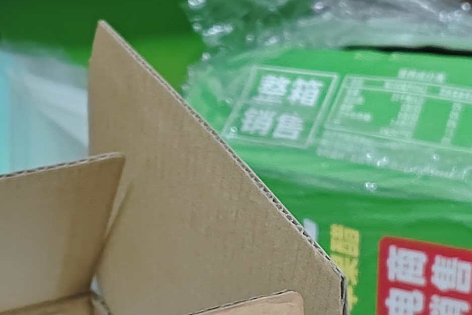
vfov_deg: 12.9
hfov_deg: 19.5
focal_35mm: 105
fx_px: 1377
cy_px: 305
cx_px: 218
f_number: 1.88
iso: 1844
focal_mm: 5.56
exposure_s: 1/33.3
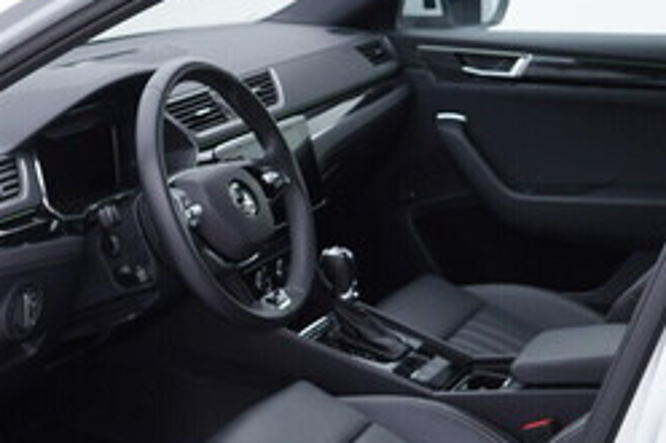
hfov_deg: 24.9
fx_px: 1479
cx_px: 118
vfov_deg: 17.0
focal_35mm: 80
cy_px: 324
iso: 125
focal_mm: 24
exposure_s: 1/50
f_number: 3.2
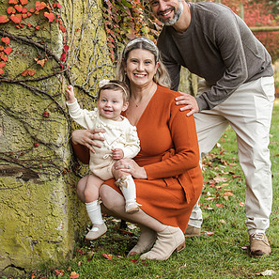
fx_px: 821
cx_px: 140
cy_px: 87
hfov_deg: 19.3
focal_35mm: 90
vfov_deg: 19.2
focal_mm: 70
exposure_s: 1/320
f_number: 5
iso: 800
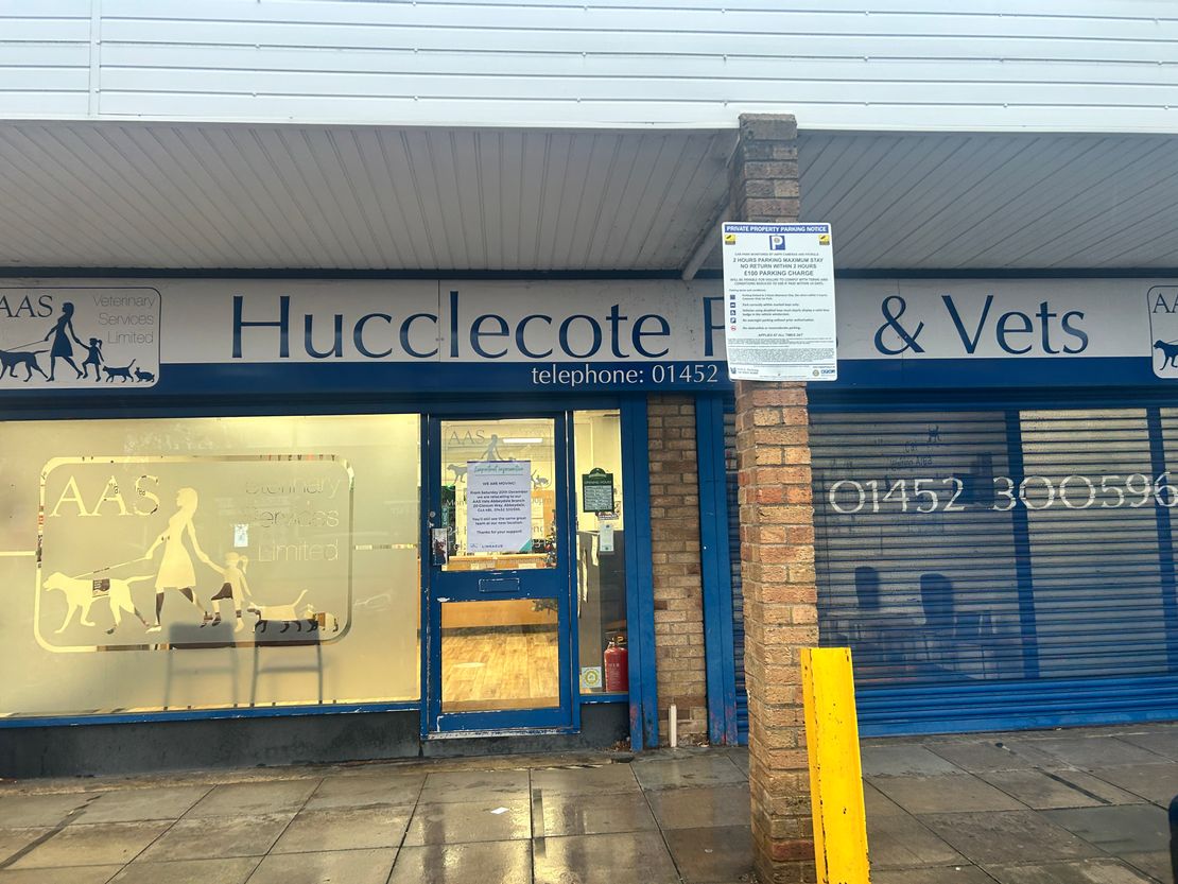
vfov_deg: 53.1
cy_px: 442
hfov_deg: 67.3
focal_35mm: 26
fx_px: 885
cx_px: 589
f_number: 1.5
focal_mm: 5.7
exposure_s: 1/100
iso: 80
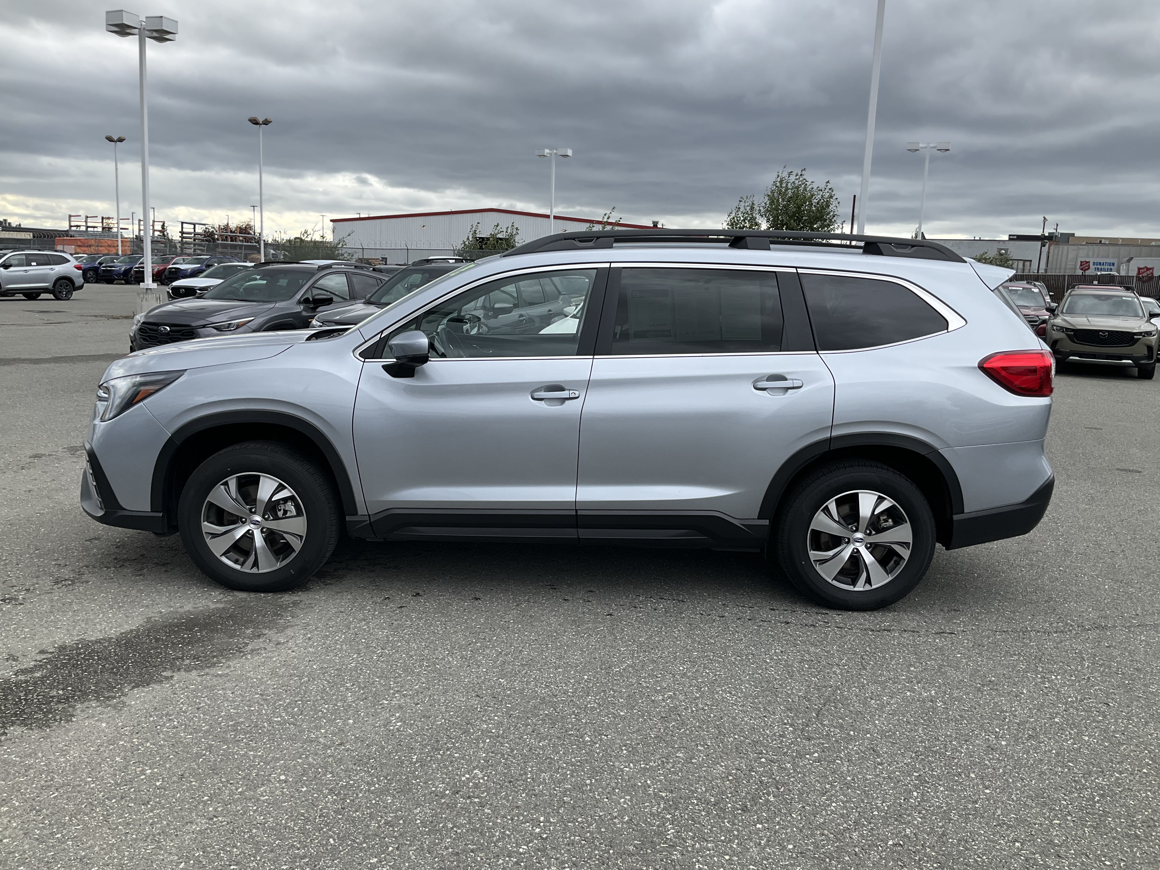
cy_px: 435
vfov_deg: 48.2
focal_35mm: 29
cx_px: 580
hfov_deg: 61.7
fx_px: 972
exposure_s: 1/657
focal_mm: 3
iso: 25
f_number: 1.8
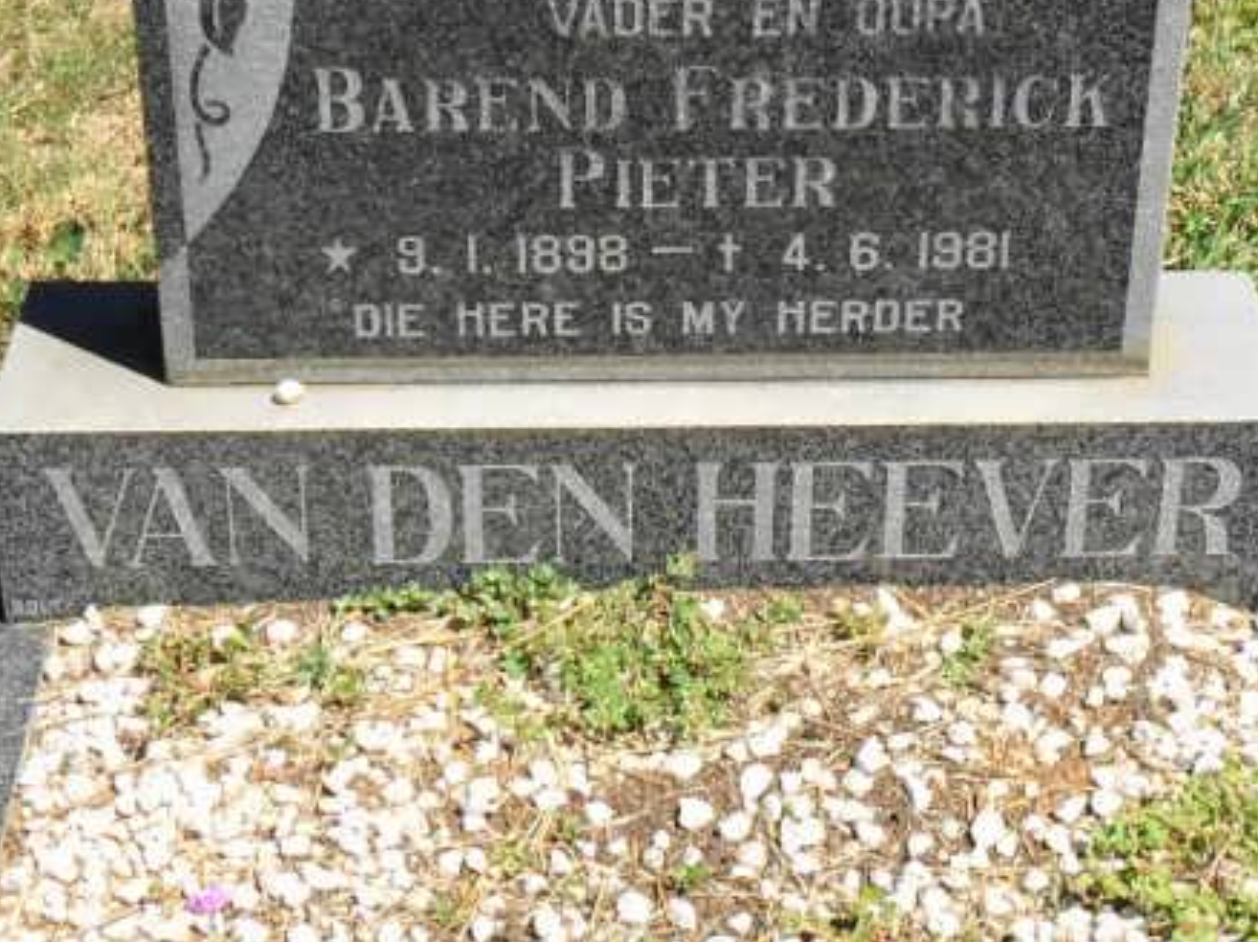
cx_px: 643
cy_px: 192
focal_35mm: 74
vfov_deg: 19.7
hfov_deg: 26.3
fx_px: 2688
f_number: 3.5
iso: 100
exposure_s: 1/750
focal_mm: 4.9
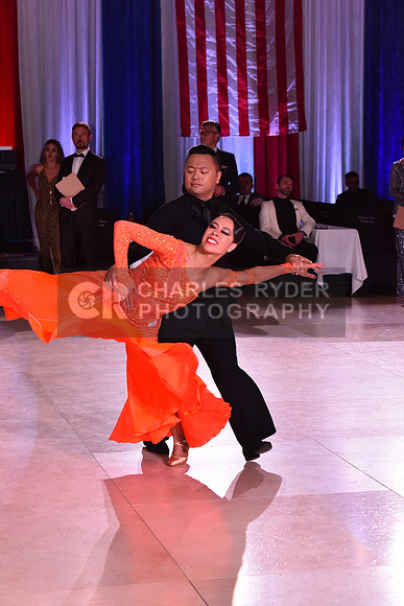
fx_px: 1598
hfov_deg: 14.4
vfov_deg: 21.5
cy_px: 303
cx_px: 202
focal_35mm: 95
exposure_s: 1/320
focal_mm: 95
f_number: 7.1
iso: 2500
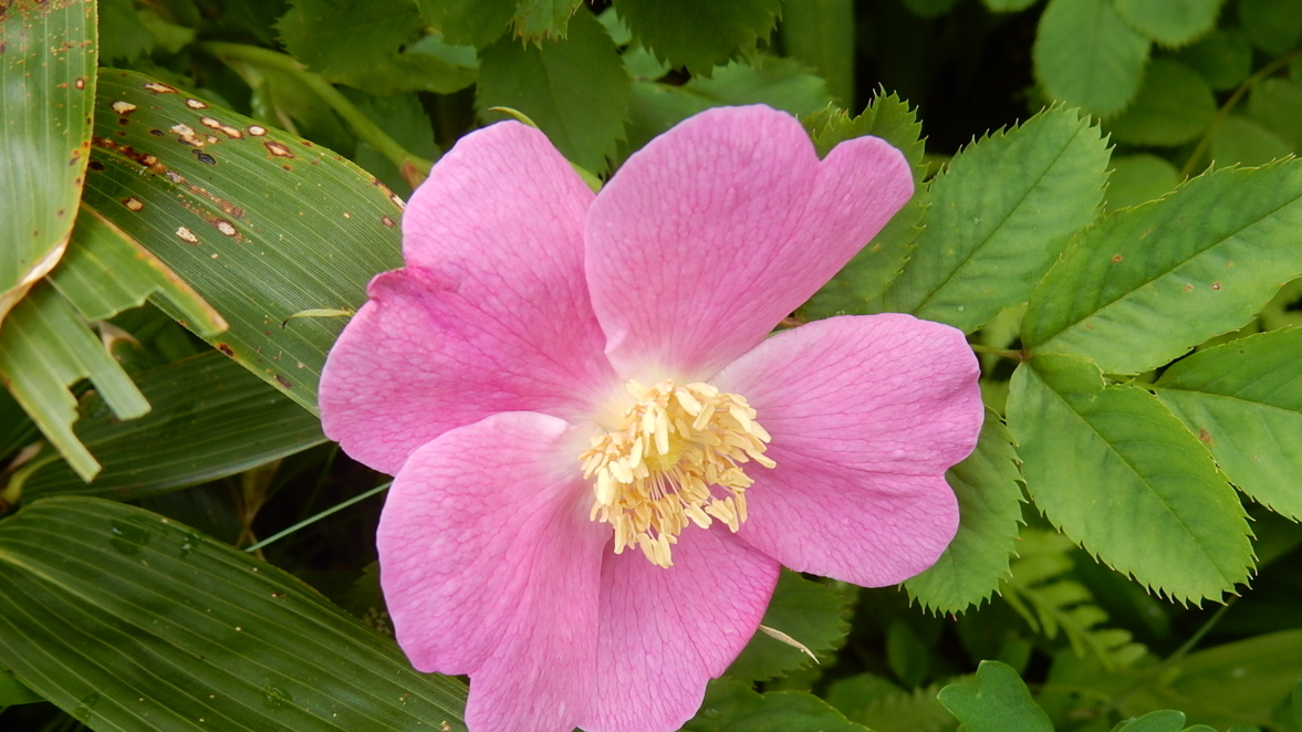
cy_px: 491
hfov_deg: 50.5
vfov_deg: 29.5
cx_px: 652
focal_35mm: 40
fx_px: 1381
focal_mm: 6.4
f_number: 4
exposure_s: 1/160
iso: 125
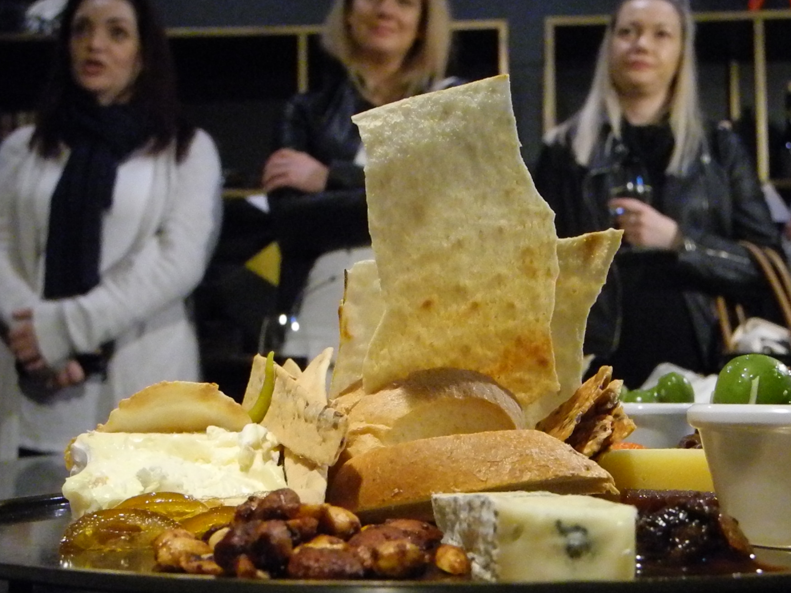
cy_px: 289
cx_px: 418
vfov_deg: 27.5
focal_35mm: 53
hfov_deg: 36.2
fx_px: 1211
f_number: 3.2
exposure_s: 1/30
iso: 3200
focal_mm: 9.7
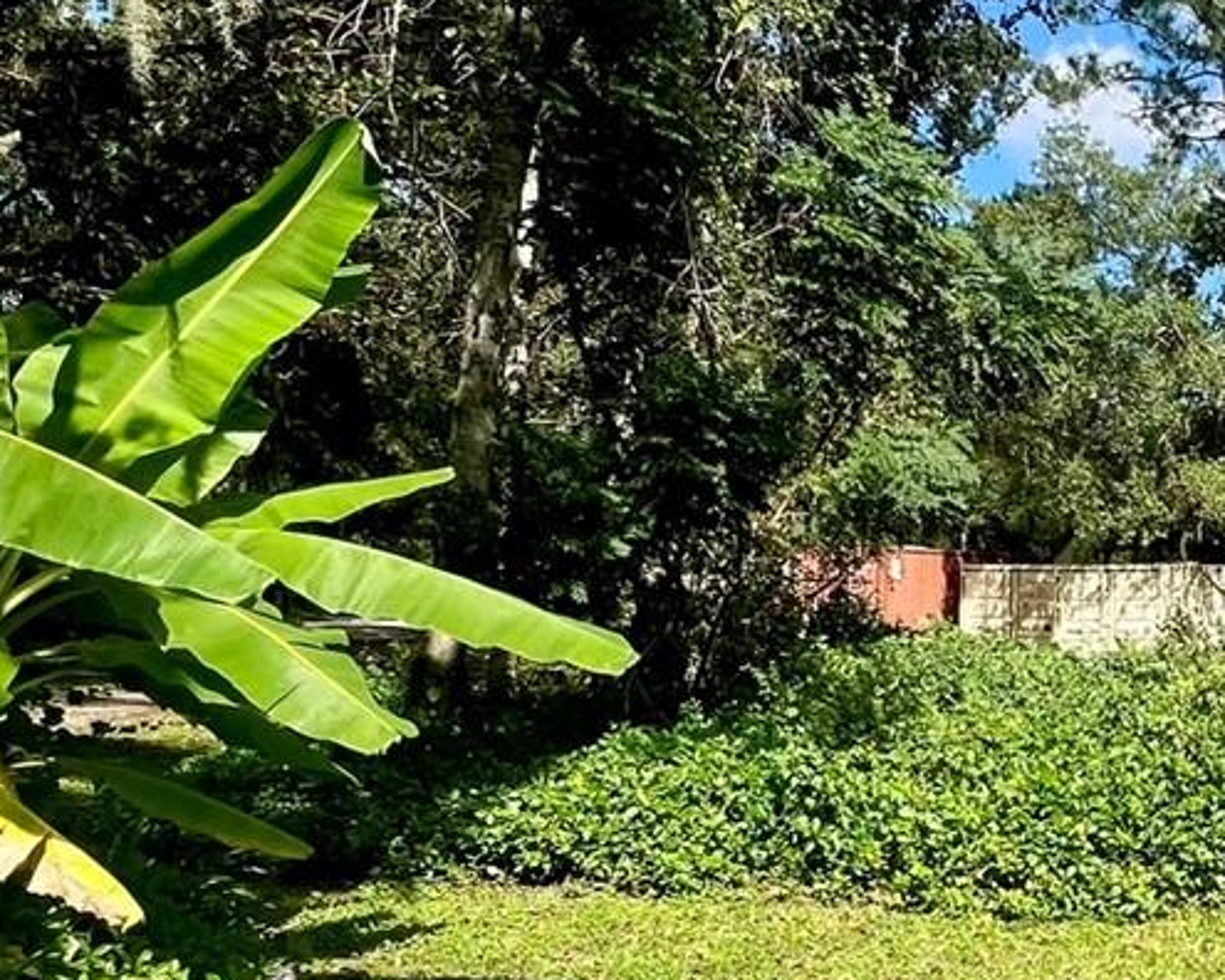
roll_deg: -2.0
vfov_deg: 36.3
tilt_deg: -0.9
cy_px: 599
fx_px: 1486
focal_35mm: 41
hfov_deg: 35.0
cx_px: 1487
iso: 32
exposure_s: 1/769
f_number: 1.8
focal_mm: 1.57
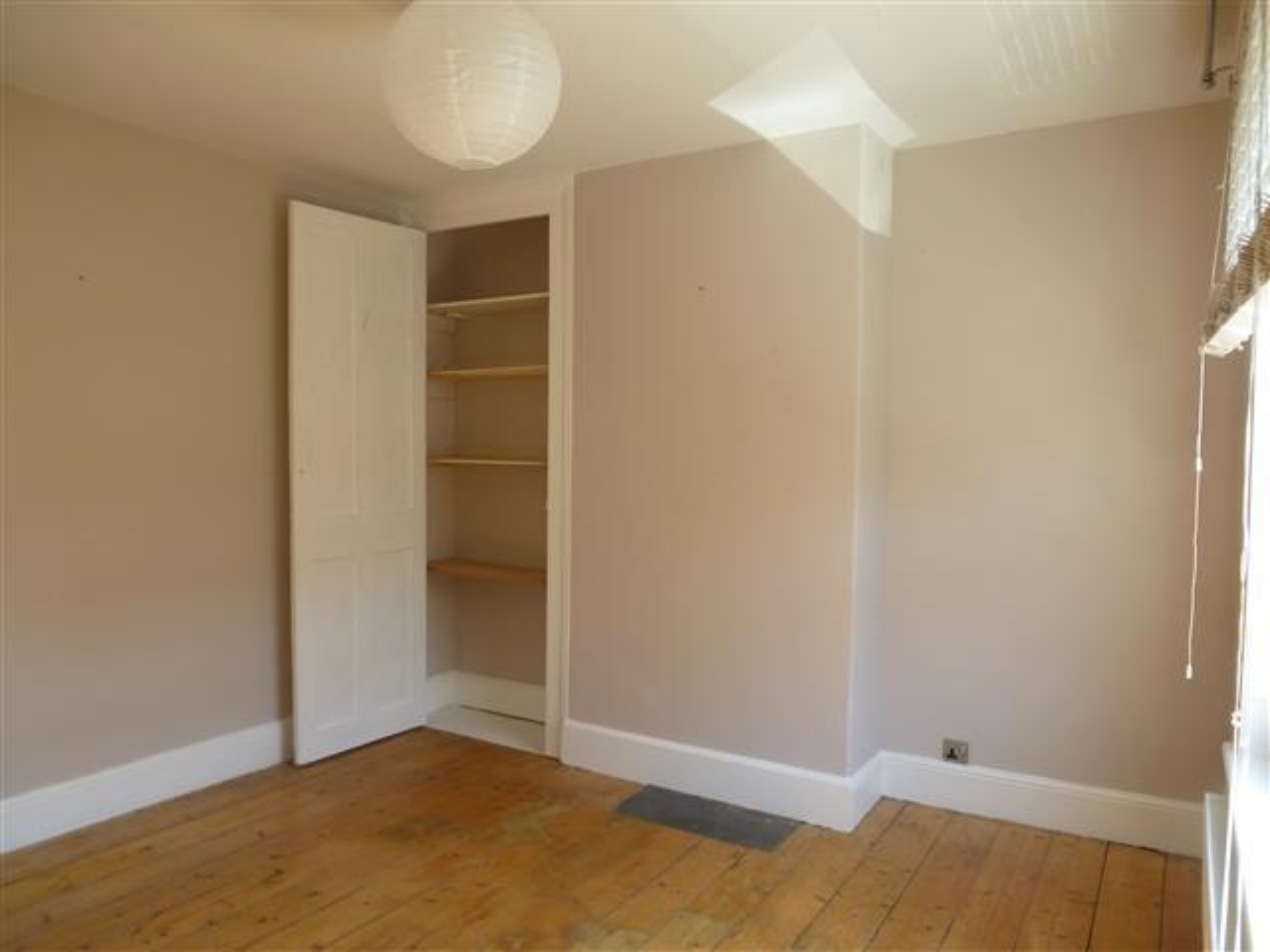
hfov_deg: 71.6
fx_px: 881
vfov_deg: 56.8
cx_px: 635
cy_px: 476
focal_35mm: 24
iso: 160
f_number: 3.3
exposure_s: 1/60
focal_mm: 4.3
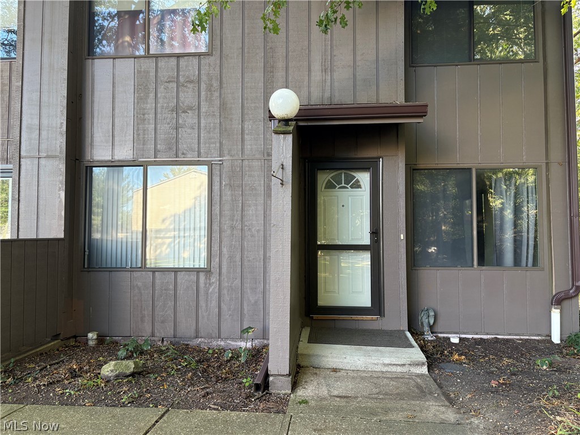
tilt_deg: +3.9
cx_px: 290
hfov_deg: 67.3
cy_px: 218
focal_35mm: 26
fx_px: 436
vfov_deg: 53.1
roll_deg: +0.7
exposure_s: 1/143
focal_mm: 5.96
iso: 125
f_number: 1.6
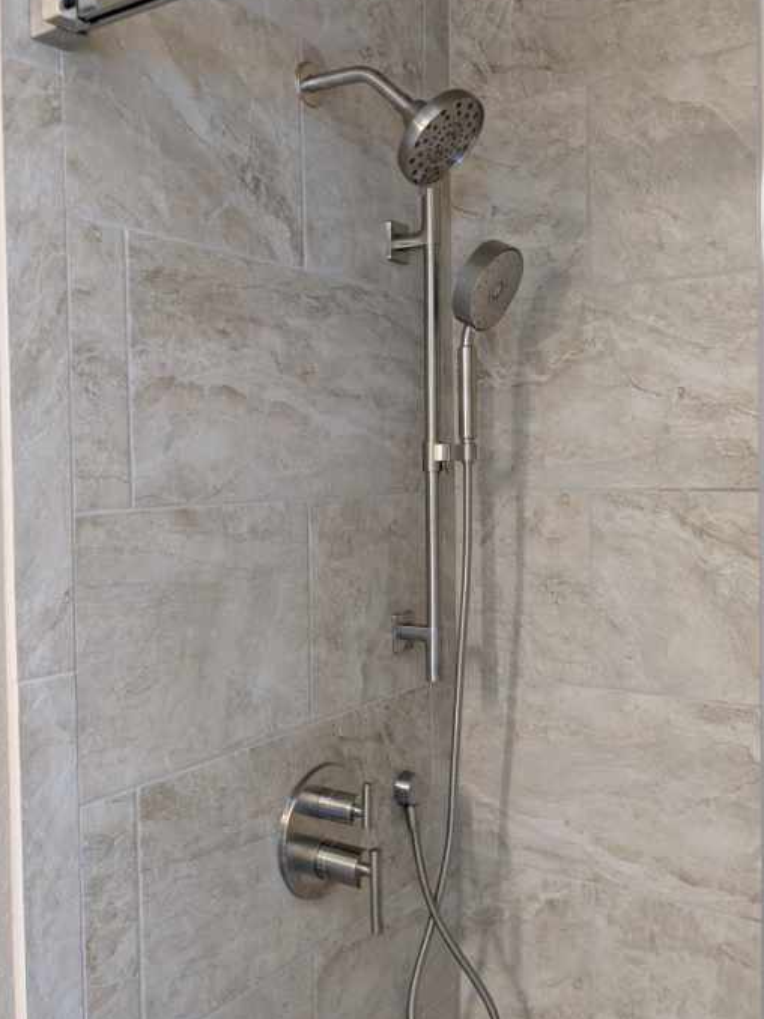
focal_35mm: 34
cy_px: 499
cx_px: 415
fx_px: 1000
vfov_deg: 53.9
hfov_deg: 41.8
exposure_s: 1/30
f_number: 1.7
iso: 216
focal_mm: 4.4
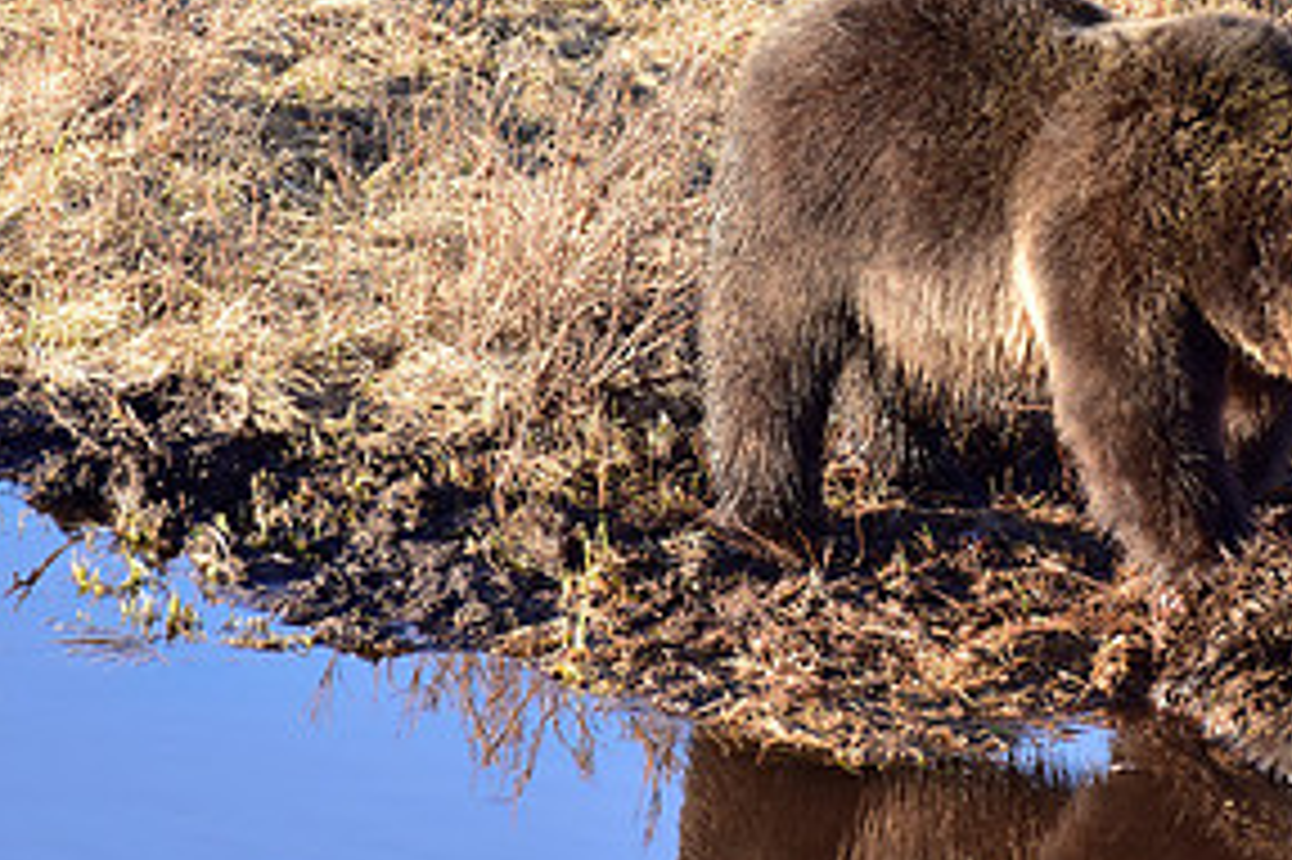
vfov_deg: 1.4
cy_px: 241
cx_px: 1013
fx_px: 36297
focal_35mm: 1012
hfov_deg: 2.0
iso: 800
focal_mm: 500
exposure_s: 1/320
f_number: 6.3
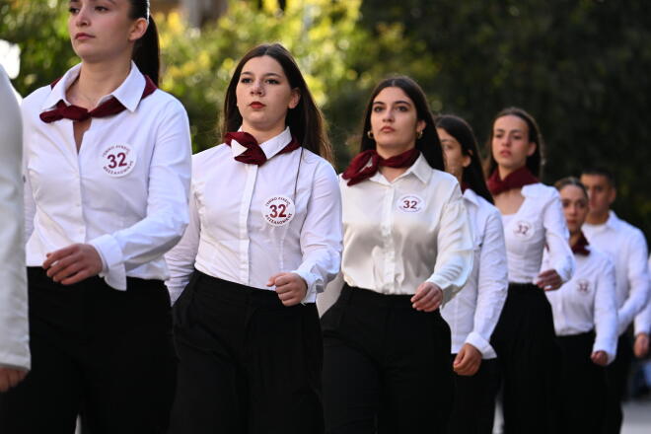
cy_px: 217
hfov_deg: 11.0
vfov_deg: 7.3
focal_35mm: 187
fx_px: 3381
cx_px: 326
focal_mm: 187
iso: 1250
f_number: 5.6
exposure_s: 1/1250
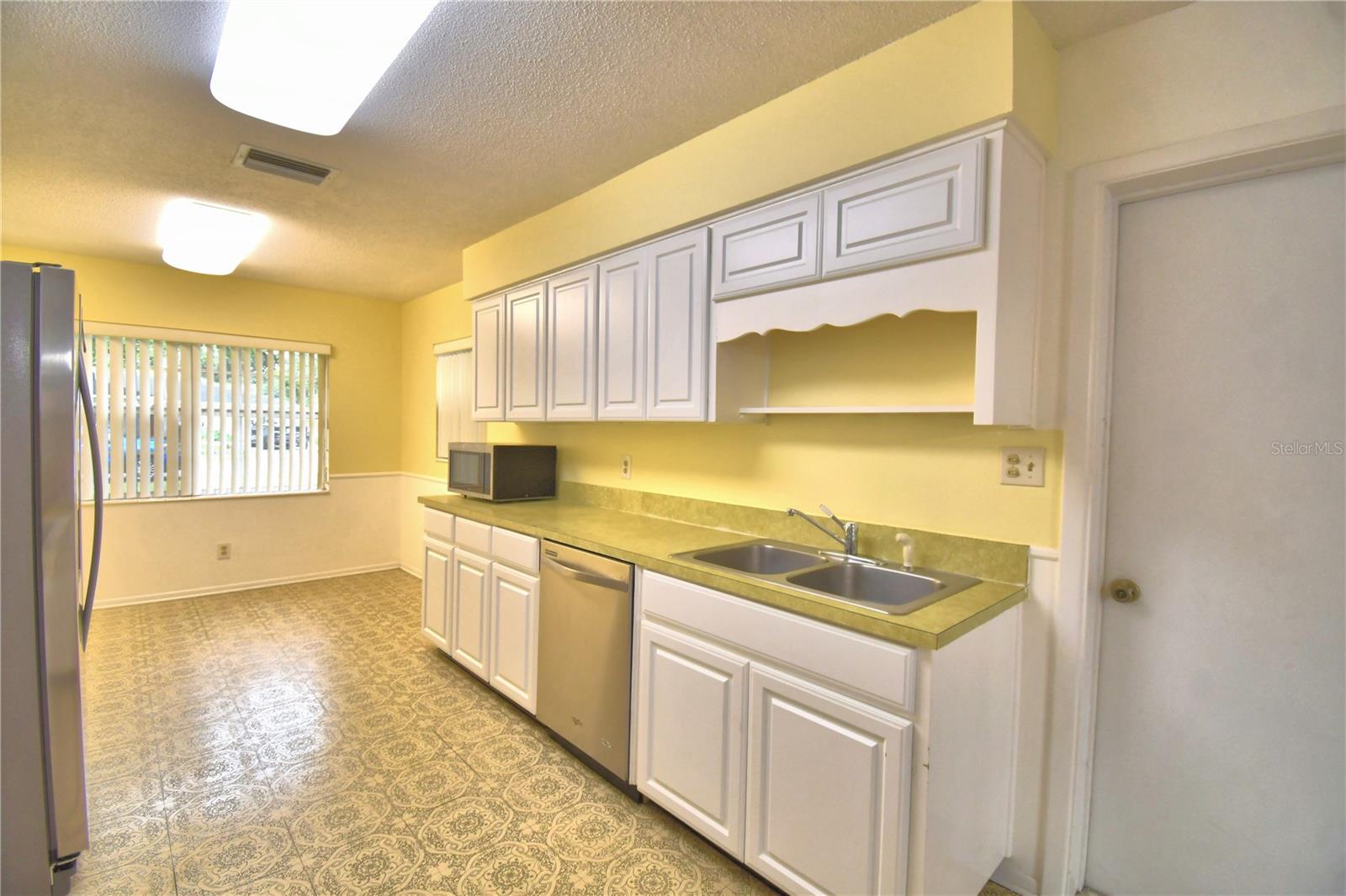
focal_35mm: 15
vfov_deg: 77.3
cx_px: 673
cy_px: 448
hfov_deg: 100.4
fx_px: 561
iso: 400
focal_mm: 10
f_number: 4.5
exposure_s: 1/125
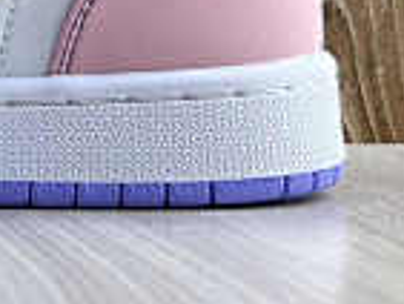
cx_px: -261
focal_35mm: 147
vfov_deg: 9.8
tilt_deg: +2.8
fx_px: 1717
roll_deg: -0.3
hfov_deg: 12.5
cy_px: -141
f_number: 1.5
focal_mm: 5.7
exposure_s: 1/179
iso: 40
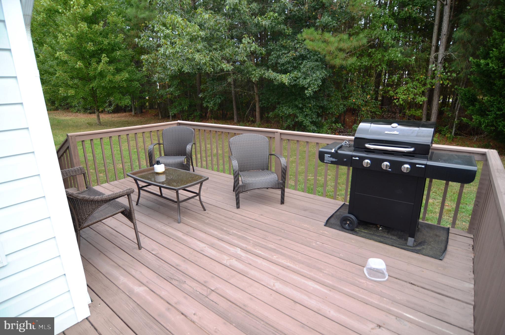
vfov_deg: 67.1
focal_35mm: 18
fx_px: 252
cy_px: 168
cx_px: 252
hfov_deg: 90.1
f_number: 4
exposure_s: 1/60
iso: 360
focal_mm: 12
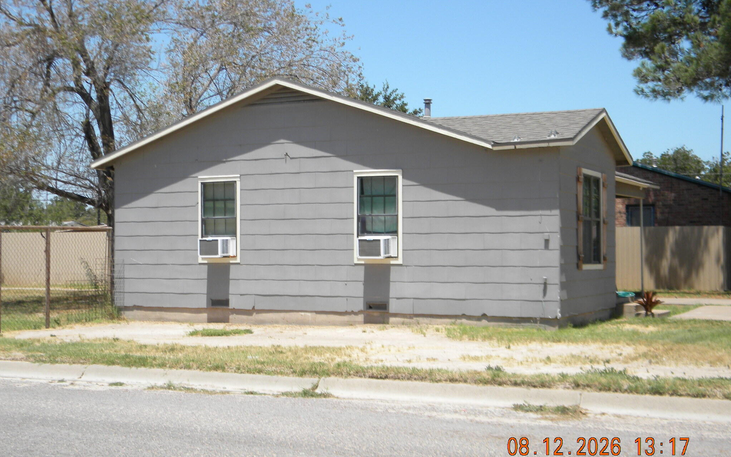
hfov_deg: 40.3
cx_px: 366
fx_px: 996
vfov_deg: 25.8
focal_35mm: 50
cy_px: 229
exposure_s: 1/768
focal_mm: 8.6
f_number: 3.9
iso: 80
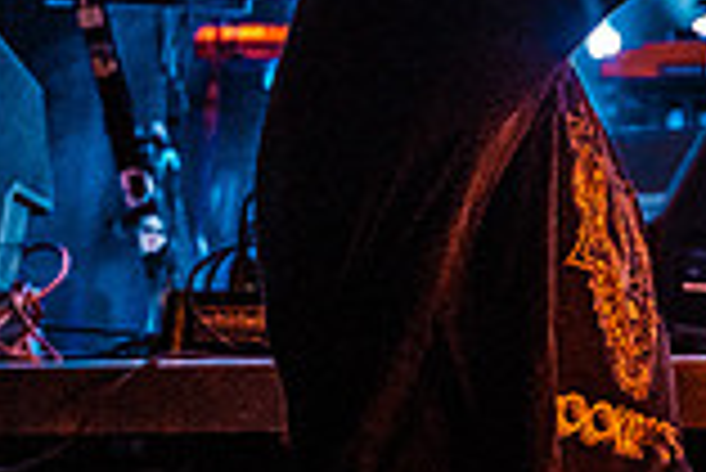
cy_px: -290
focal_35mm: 107
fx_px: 2100
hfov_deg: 17.2
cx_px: 1070
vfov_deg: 12.1
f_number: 3.5
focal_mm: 28
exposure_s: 1/200
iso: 3200
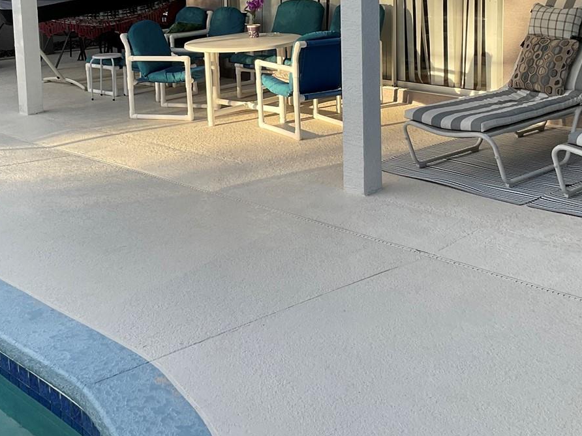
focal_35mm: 52
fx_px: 874
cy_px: 57
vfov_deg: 27.2
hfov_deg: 36.8
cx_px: 284
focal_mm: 3
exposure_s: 1/144
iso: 16
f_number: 1.8
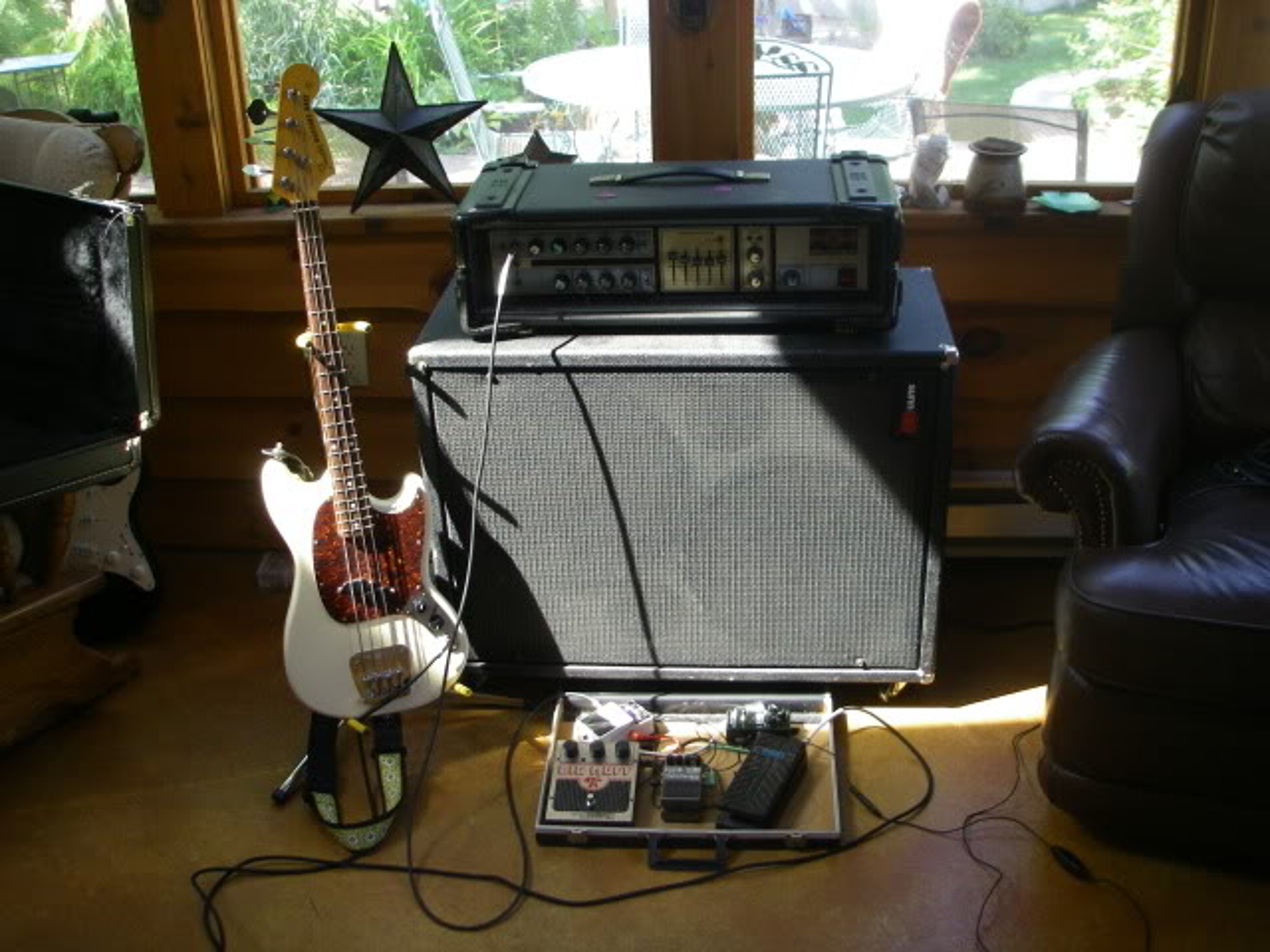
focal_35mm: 38
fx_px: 1394
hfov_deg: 49.0
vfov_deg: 37.7
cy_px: 476
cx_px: 635
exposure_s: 1/50
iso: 125
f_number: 3.3
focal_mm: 6.3
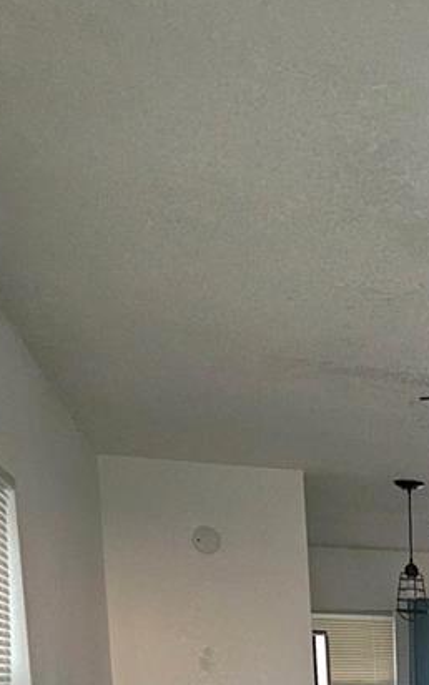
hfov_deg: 16.1
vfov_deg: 24.3
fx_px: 1326
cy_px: 951
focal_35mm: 71
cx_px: 723
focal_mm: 6.3
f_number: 1.7
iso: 800
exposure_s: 1/24
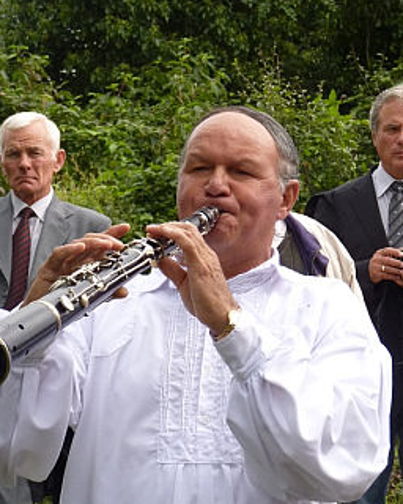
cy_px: 274
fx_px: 2311
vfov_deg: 12.4
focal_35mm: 155
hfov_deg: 10.0
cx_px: 161
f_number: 3.6
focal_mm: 20.1
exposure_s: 1/500
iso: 160
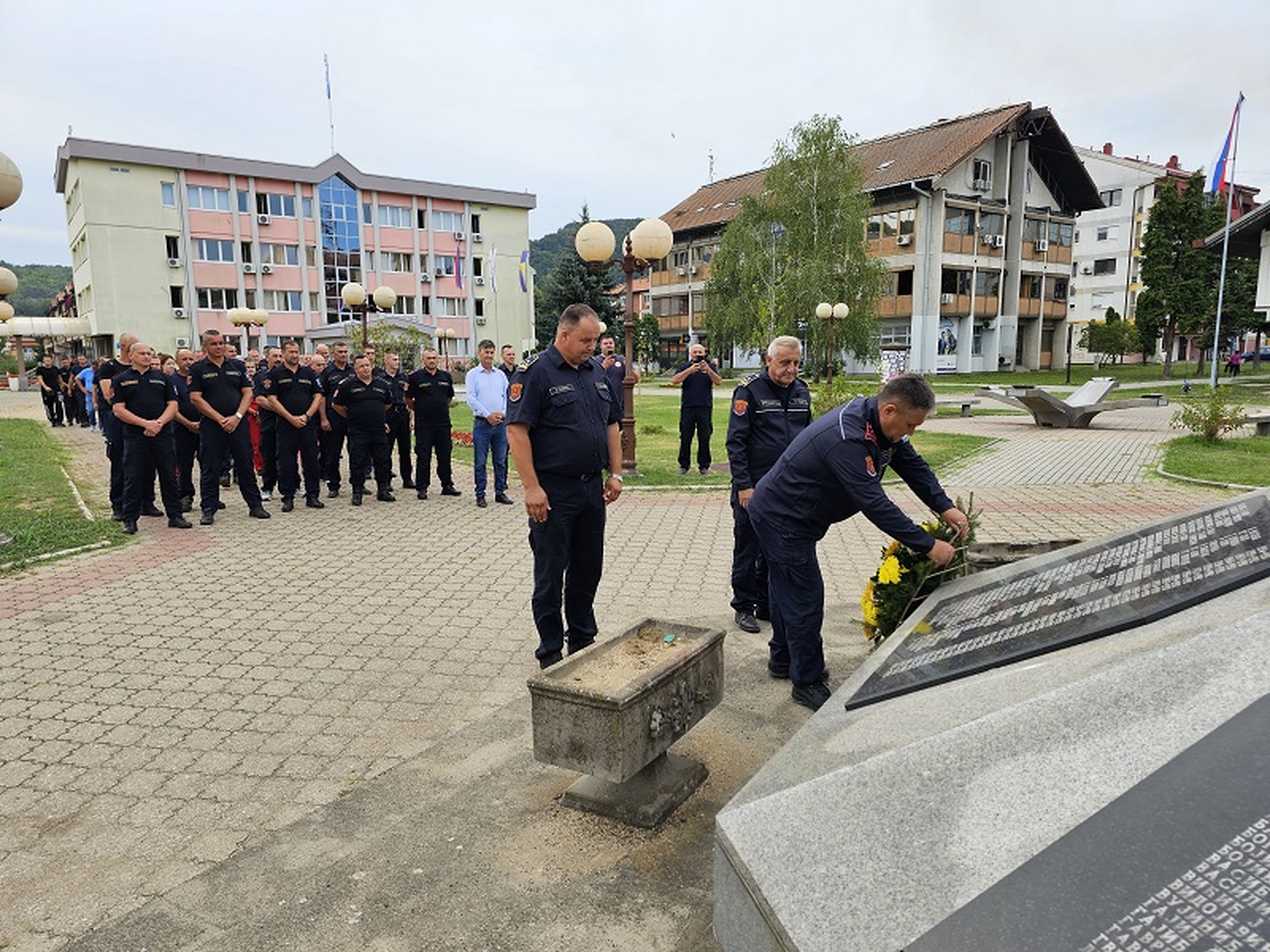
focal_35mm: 23
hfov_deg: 73.9
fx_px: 844
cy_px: 476
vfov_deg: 58.9
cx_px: 635
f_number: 1.7
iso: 10
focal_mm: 6.3
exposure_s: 1/366
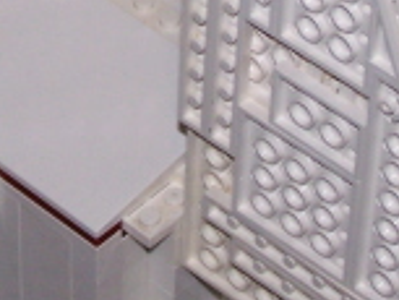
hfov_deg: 7.1
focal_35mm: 280
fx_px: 3230
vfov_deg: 5.3
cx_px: 123
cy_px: -136
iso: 140
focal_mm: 11.1
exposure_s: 1/80
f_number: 3.2
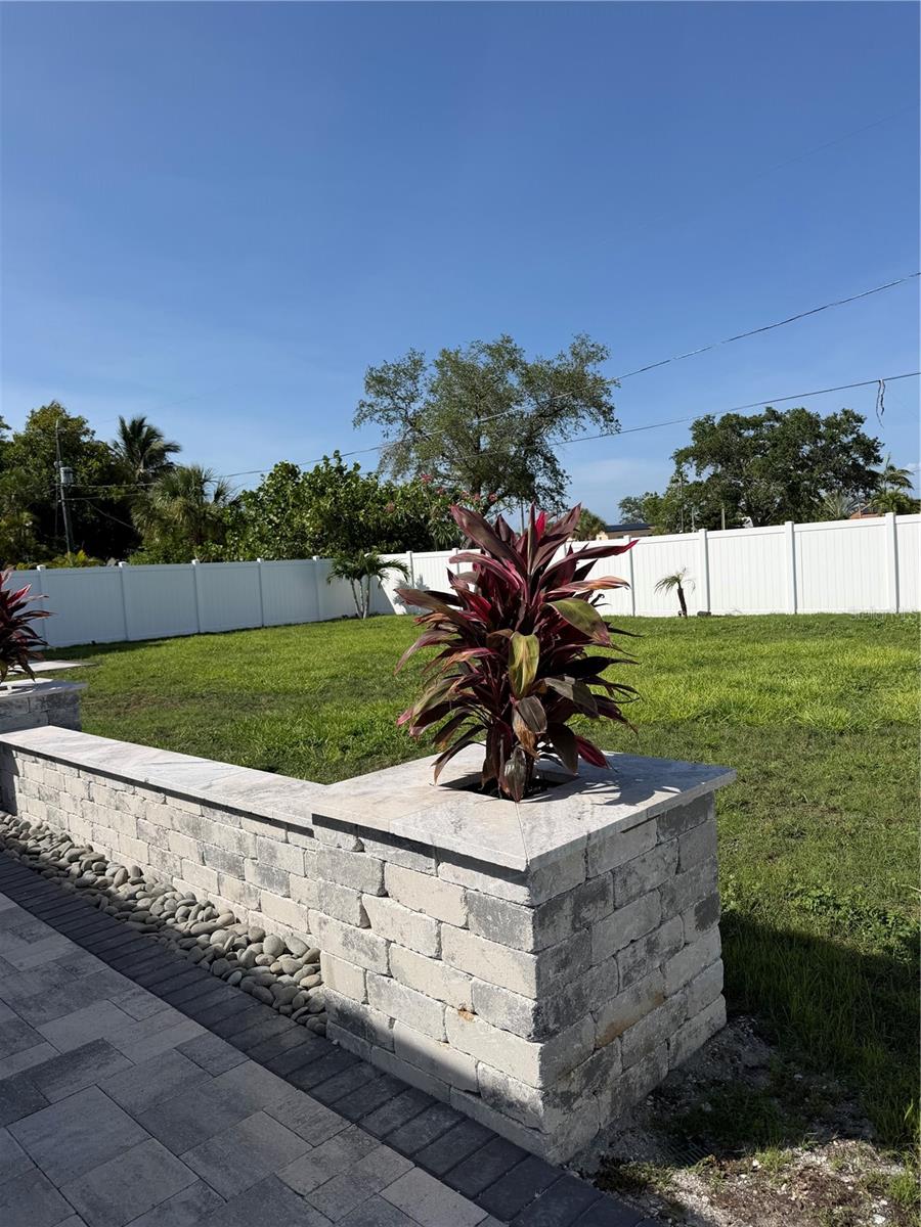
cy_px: 614
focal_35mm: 24
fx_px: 851
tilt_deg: -3.1
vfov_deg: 71.6
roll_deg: +3.7
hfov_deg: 56.8
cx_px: 460
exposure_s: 1/7353
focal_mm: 6.76
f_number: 1.78
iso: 80
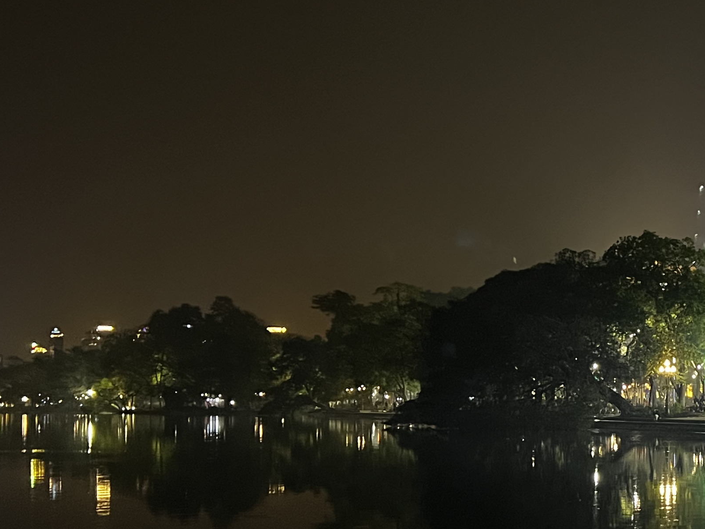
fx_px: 1324
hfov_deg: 27.9
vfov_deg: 22.5
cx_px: 715
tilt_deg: +2.0
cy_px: 354
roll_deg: +0.5
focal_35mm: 65
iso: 800
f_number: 1.5
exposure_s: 1/25
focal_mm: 5.7
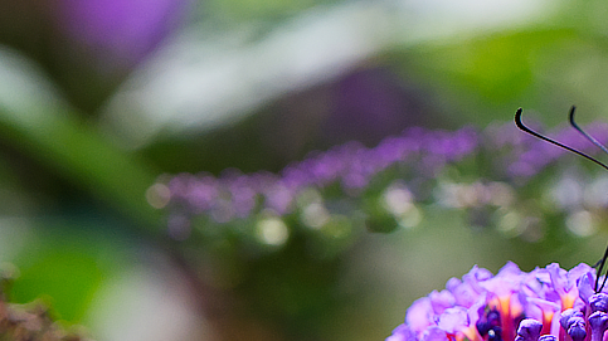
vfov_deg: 0.8
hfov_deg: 1.4
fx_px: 24474
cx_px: 741
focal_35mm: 1519
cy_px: 208
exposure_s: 1/1000
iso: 720
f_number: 8
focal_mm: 500
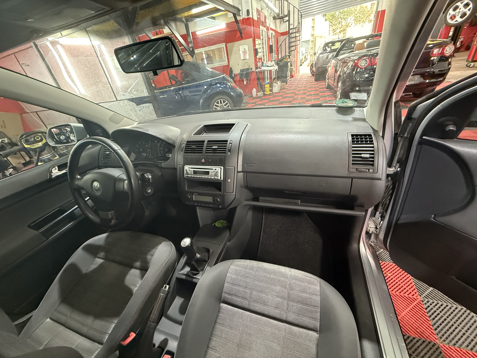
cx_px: 238
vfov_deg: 85.7
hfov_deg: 102.1
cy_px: 179
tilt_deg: -30.5
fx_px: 193
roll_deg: +10.3
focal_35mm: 14
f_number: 2.2
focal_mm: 2.22
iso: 800
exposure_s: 1/50
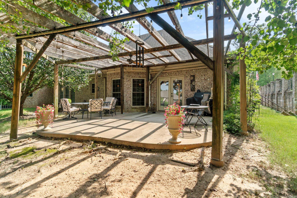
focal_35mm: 16
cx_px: 148
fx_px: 136
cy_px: 99
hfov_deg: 95.0
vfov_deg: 72.0
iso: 250
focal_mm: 11
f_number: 9
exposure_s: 1/50
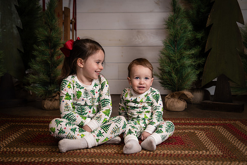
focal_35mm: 50
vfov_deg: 26.8
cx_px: 120
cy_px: 82
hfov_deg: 39.3
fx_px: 346
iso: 200
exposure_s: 1/250
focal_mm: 47
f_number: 4
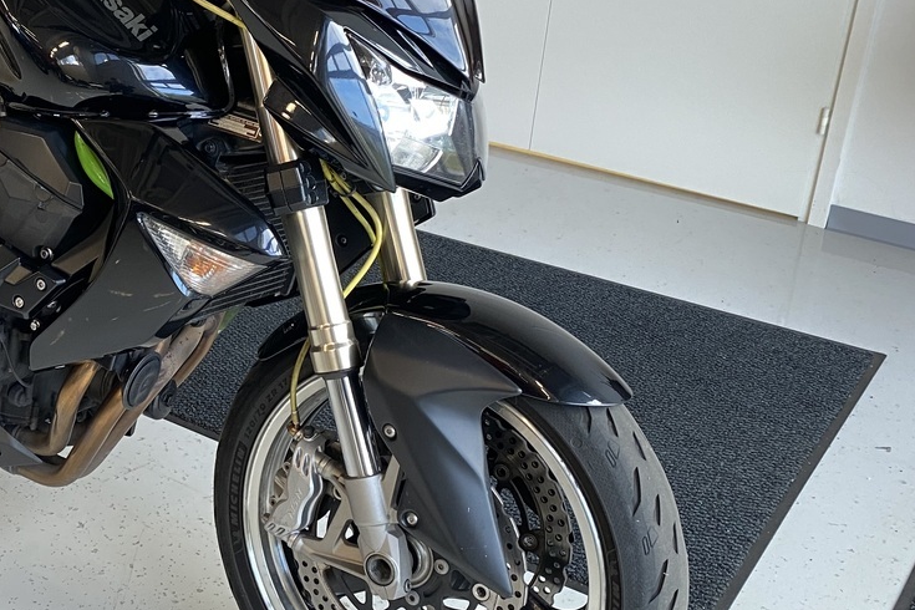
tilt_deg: -22.2
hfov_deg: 35.4
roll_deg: -1.0
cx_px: 100
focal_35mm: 53
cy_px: 222
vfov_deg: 25.4
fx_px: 1347
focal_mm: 4.25
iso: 160
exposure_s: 1/50
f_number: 1.8
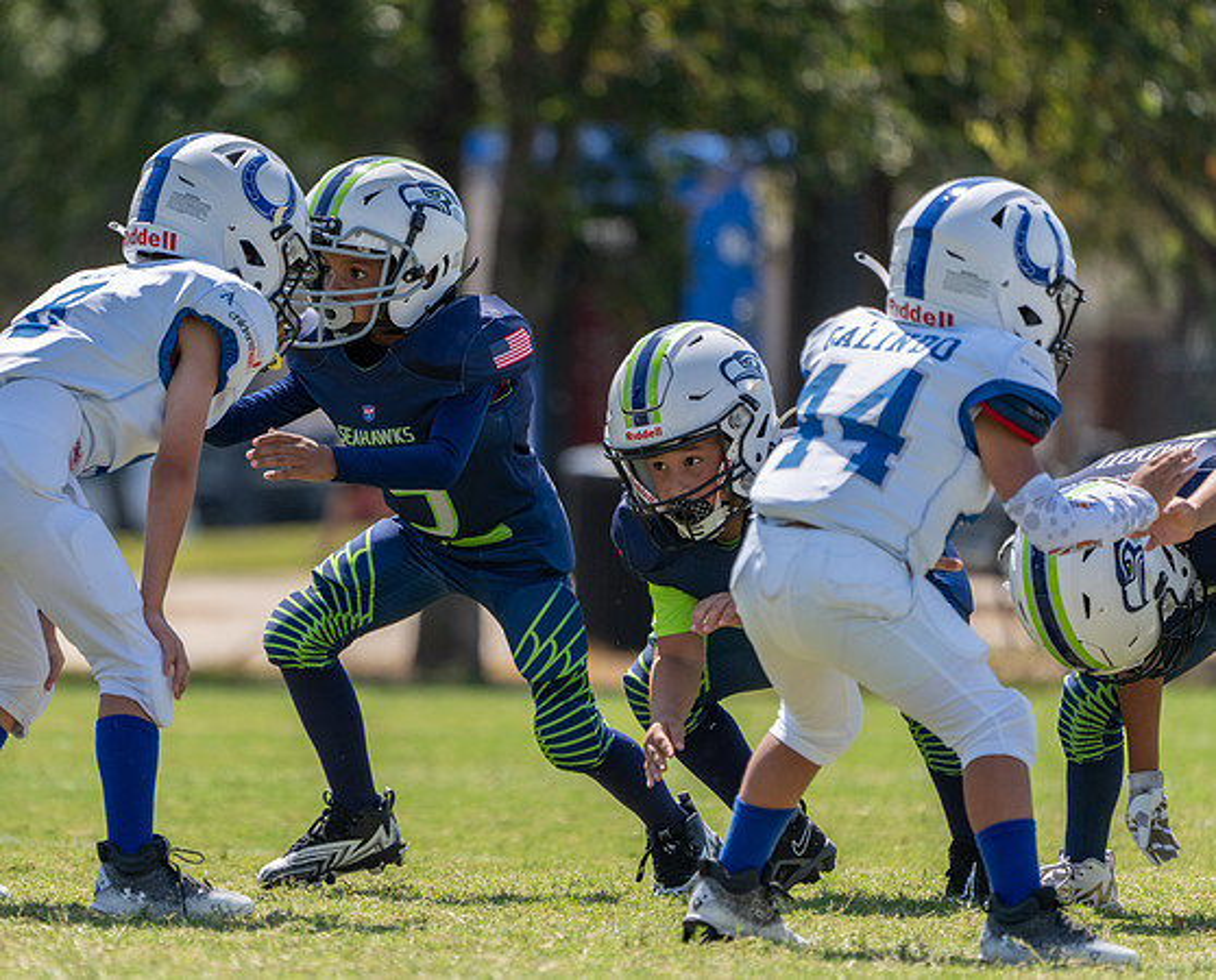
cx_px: 398
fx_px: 18179
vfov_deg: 3.1
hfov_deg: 3.8
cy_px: 532
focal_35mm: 504
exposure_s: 1/1250
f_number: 5.6
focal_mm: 400
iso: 320
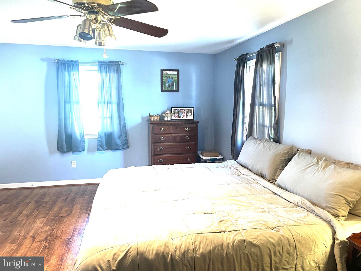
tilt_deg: -6.6
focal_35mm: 26
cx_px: 180
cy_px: 136
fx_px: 271
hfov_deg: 67.3
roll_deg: +0.3
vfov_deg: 53.1
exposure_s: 1/60
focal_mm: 5.7
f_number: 1.5
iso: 250
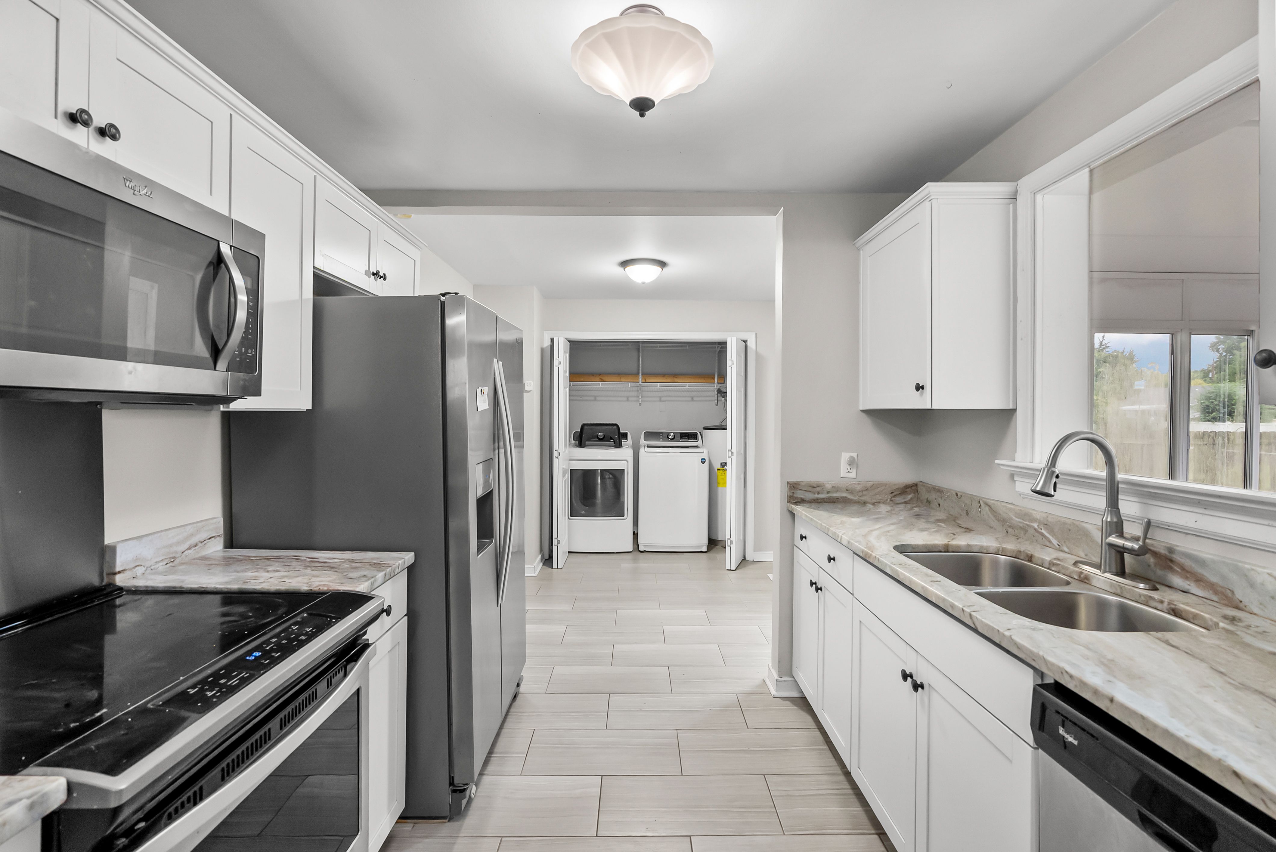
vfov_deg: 73.8
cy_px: 426
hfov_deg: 96.7
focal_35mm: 16
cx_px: 638
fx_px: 567
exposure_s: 1/10
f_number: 7.1
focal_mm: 16
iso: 1000
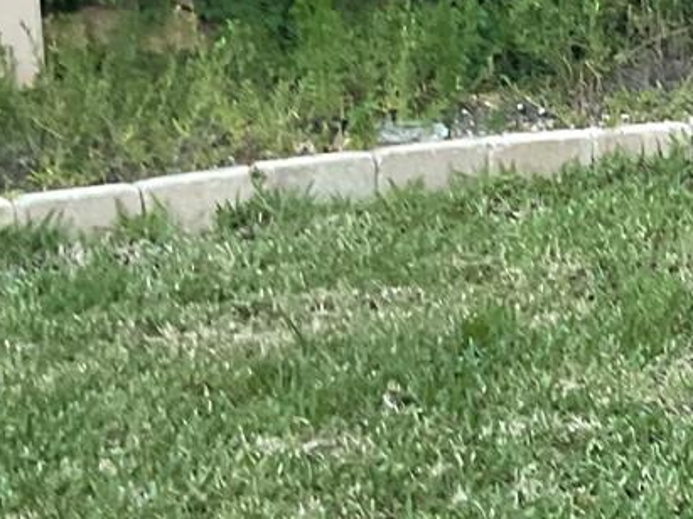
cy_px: 24
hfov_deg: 15.4
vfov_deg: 13.0
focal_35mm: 113
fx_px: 2262
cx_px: 1179
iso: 80
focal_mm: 3
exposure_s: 1/60
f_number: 1.8
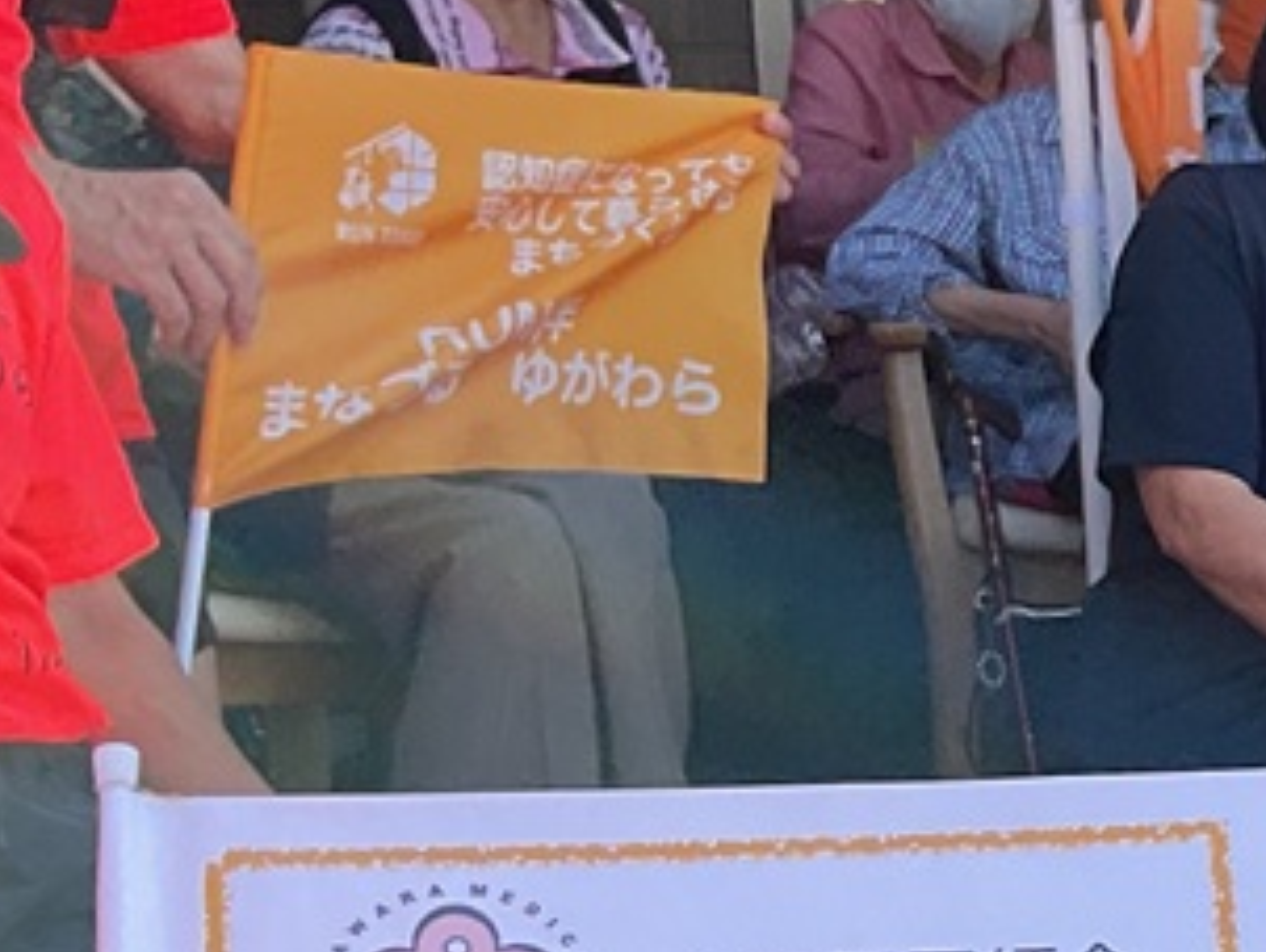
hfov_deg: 14.5
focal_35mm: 116
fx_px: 4246
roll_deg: +2.4
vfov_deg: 12.7
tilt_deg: -8.7
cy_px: 799
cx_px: 2413
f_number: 1.8
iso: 16
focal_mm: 3
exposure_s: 1/599
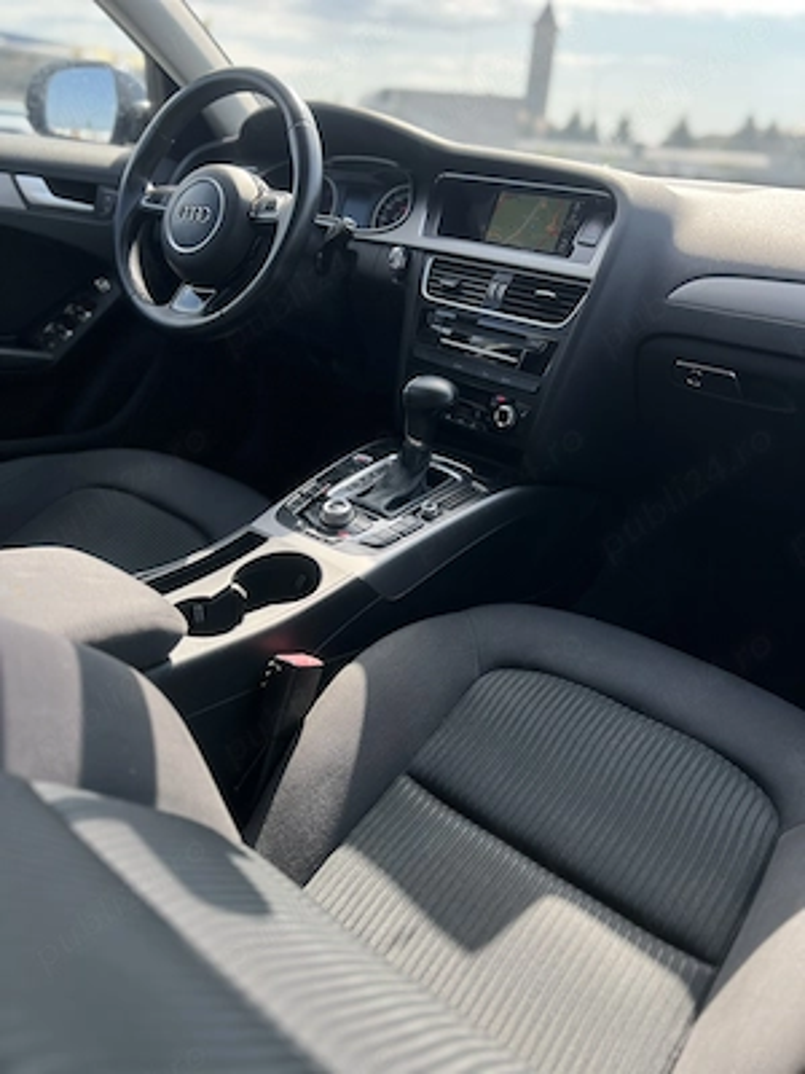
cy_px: 537
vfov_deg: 67.3
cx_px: 402
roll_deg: -4.5
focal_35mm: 26
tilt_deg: -24.7
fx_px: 806
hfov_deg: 53.1
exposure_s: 1/1159
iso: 50
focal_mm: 5.7
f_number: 1.5
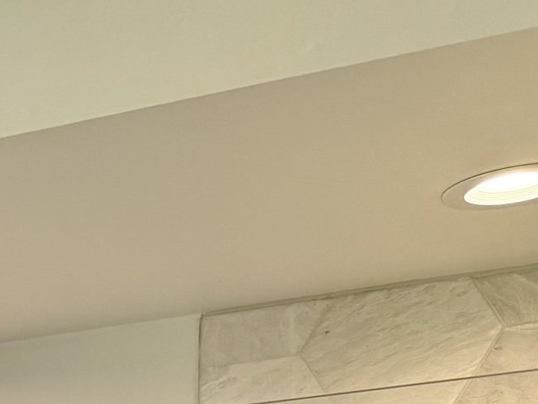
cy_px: 987
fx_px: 1834
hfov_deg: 13.6
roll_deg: +0.8
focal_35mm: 118
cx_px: -623
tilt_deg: -2.5
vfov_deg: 10.6
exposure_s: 1/226
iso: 100
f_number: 1.78
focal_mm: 6.76
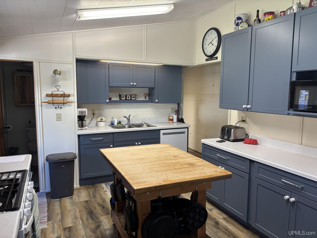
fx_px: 238
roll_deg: -1.8
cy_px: 119
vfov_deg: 53.1
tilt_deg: -8.1
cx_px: 158
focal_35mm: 26
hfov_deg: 67.3
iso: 100
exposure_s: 1/60
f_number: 1.6
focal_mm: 5.96
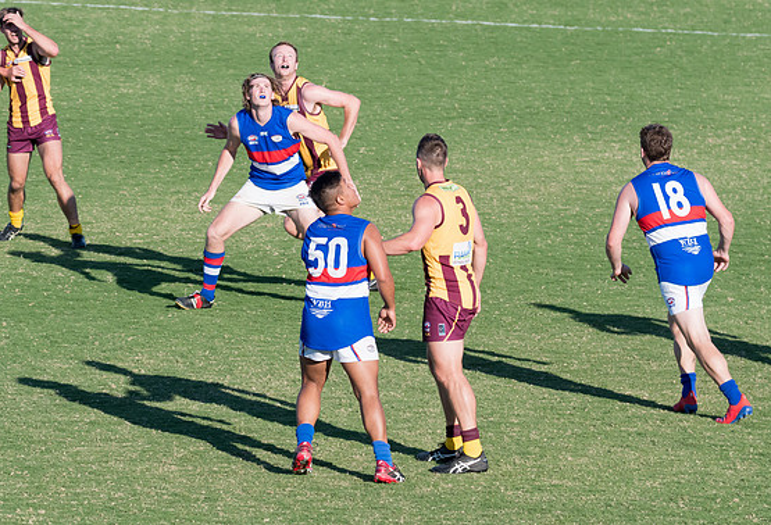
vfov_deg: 5.0
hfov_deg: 7.4
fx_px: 5993
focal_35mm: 278
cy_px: 227
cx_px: 421
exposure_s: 1/2500
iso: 800
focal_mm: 160
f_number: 7.1
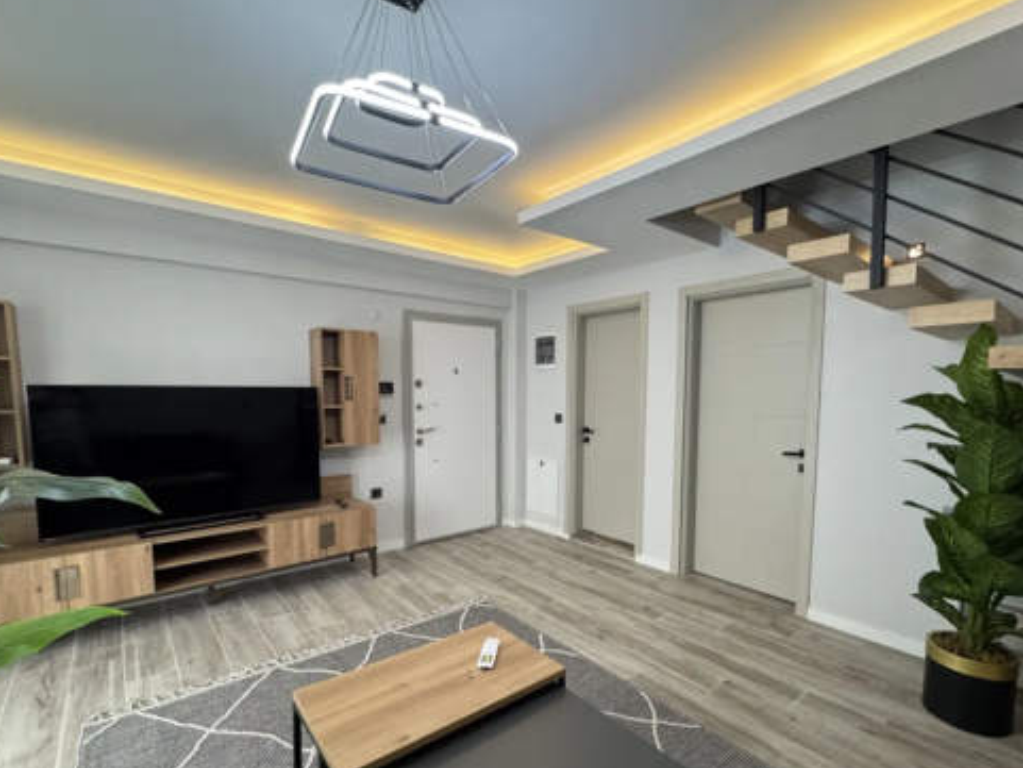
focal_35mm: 17
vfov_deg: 74.4
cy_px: 432
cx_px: 540
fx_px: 503
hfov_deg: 90.9
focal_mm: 2.22
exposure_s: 1/100
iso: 160
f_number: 2.2
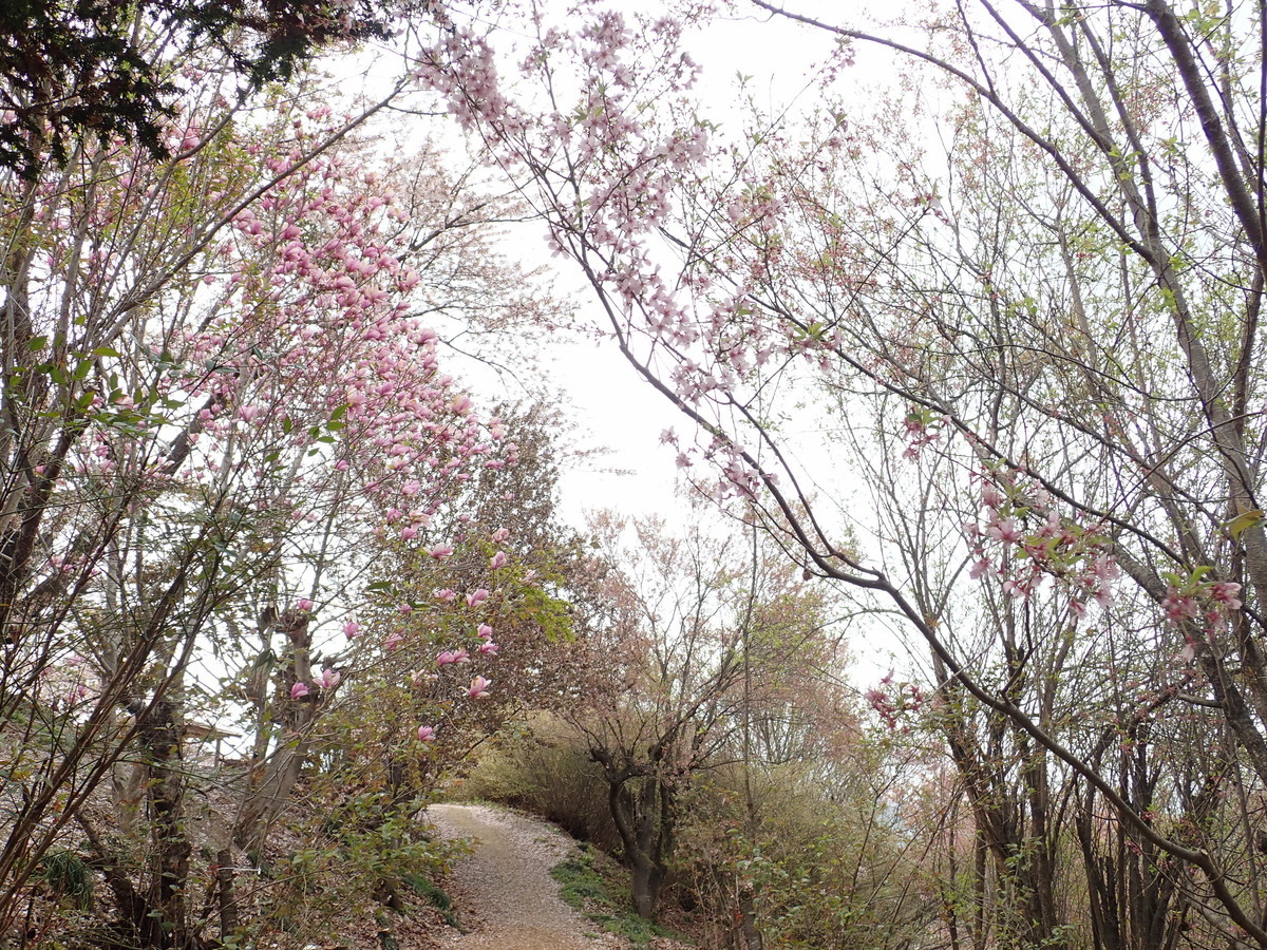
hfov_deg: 60.0
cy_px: 475
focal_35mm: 30
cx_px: 634
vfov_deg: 46.8
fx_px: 1098
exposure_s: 1/320
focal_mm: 5.5
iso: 100
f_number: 3.2
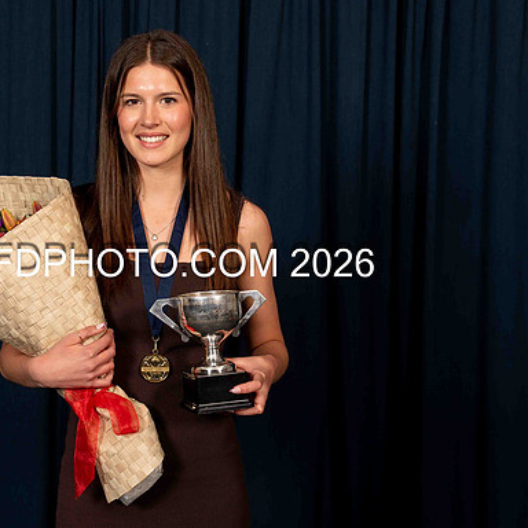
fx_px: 1363
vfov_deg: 21.9
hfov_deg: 21.8
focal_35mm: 79
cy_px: 233
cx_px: 161
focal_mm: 48
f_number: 5.6
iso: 200
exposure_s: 1/200
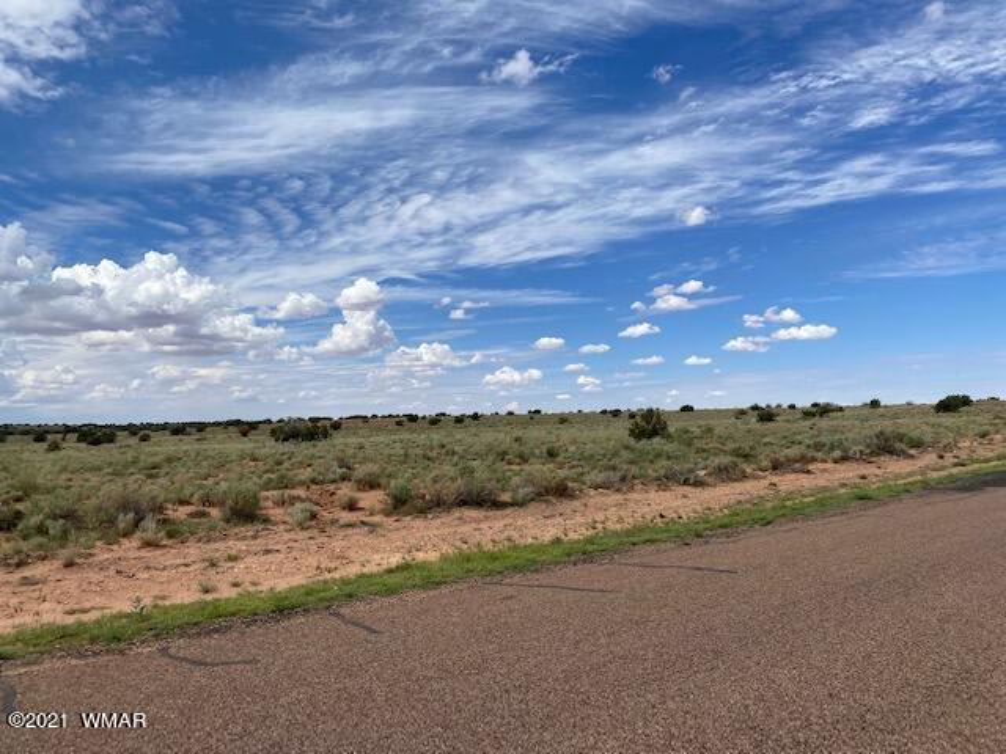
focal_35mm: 26
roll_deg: +0.8
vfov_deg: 53.1
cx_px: 503
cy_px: 377
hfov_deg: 67.3
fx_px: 756
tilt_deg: +3.5
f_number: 1.8
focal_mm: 4.25
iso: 32
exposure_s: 1/5236
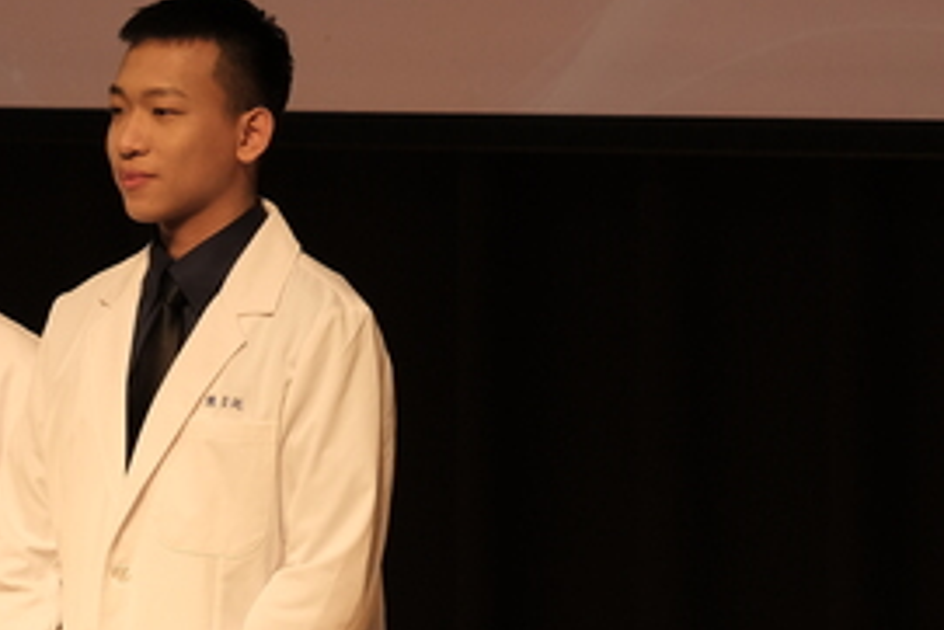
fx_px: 9759
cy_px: 740
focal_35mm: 372
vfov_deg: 3.7
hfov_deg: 5.5
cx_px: -230
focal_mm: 84.3
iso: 640
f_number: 5
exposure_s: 1/125
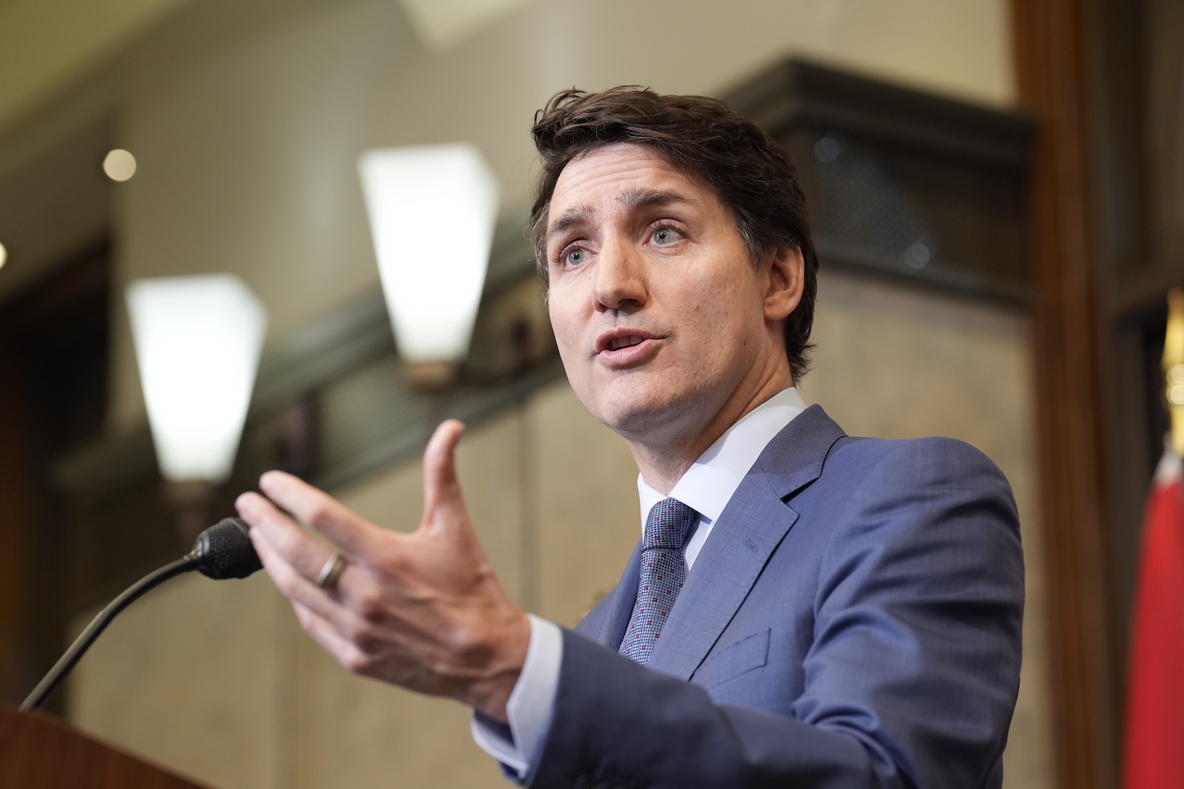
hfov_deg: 15.3
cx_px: 589
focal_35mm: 134
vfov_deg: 10.2
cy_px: 397
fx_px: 4406
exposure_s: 1/250
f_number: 4
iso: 2000
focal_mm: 133
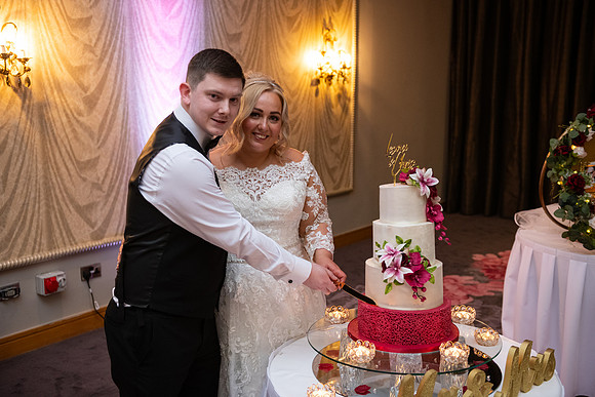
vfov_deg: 33.4
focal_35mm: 40
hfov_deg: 48.4
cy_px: 198
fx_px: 661
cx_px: 298
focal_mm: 40
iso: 1250
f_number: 3.5
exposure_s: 1/160
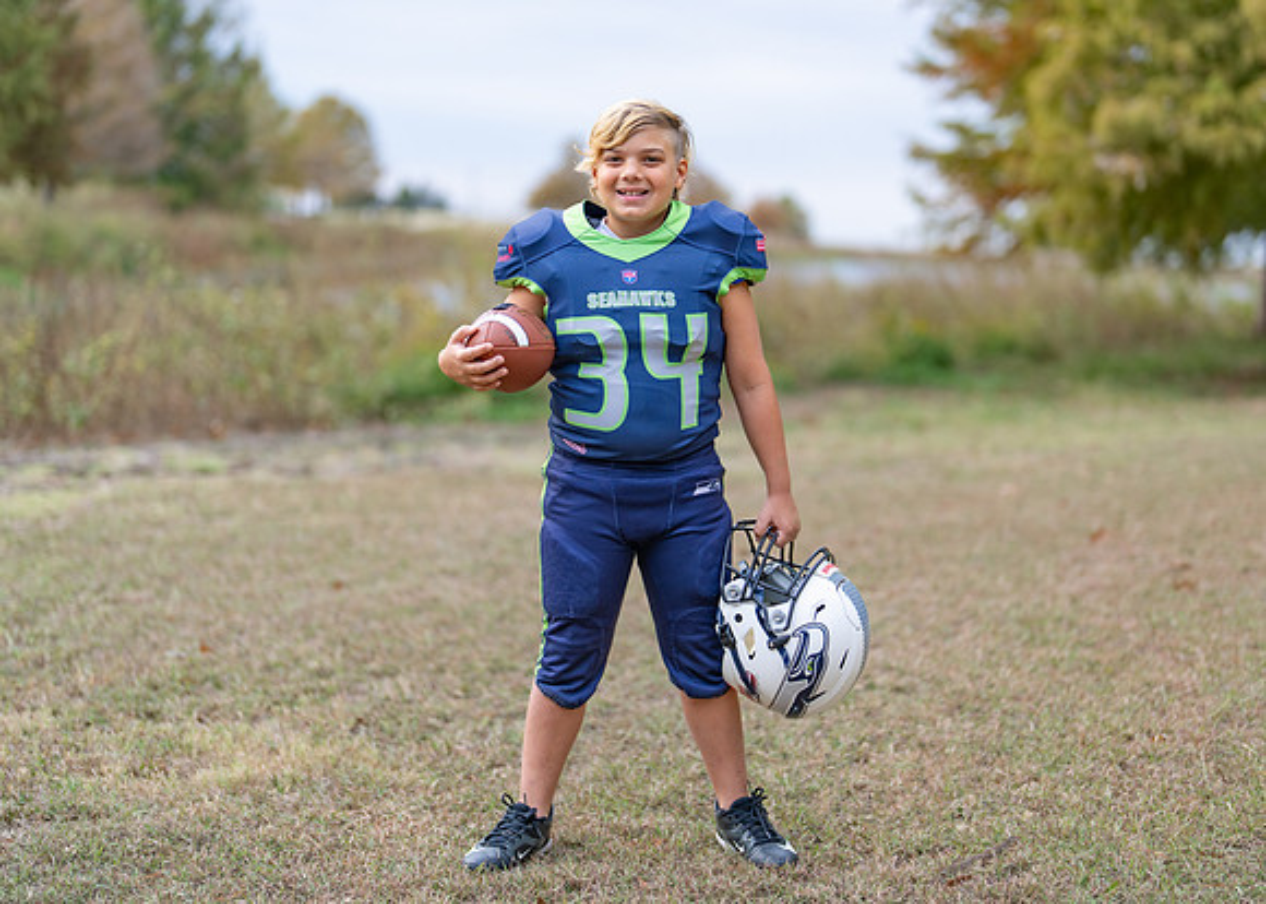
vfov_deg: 23.9
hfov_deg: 33.0
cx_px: 700
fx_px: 2133
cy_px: 408
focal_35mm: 59
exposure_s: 1/1250
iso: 100
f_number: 1.2
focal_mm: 50
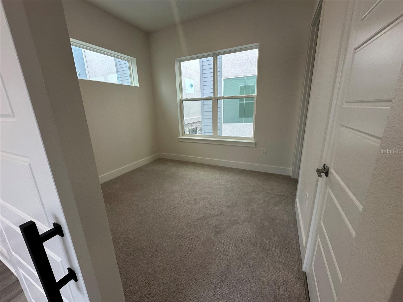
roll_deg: +1.4
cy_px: 151
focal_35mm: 14
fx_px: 163
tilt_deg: -15.0
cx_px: 202
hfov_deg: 102.1
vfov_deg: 85.7
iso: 125
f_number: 2.2
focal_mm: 2.22
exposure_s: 1/120
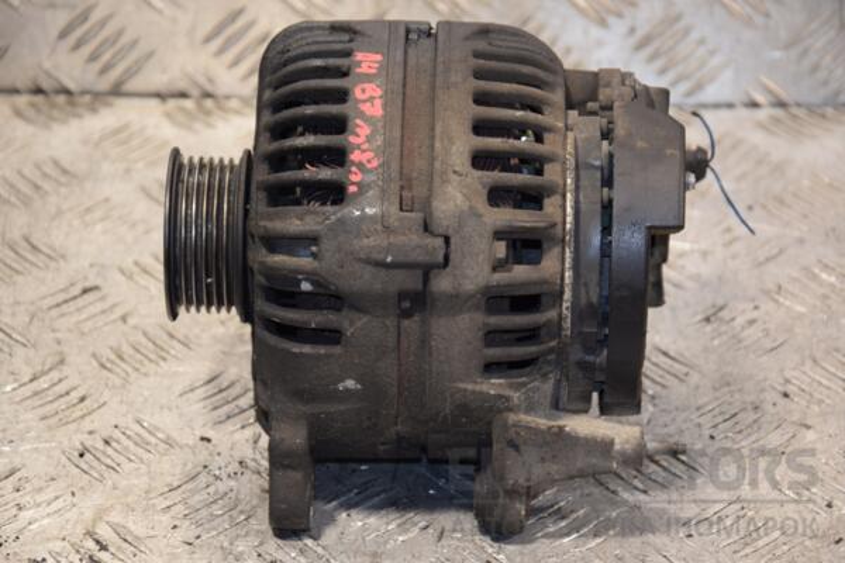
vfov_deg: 10.2
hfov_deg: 15.2
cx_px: 422
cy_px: 282
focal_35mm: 135
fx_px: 3169
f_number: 5.6
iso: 800
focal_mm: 90
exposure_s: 1/80
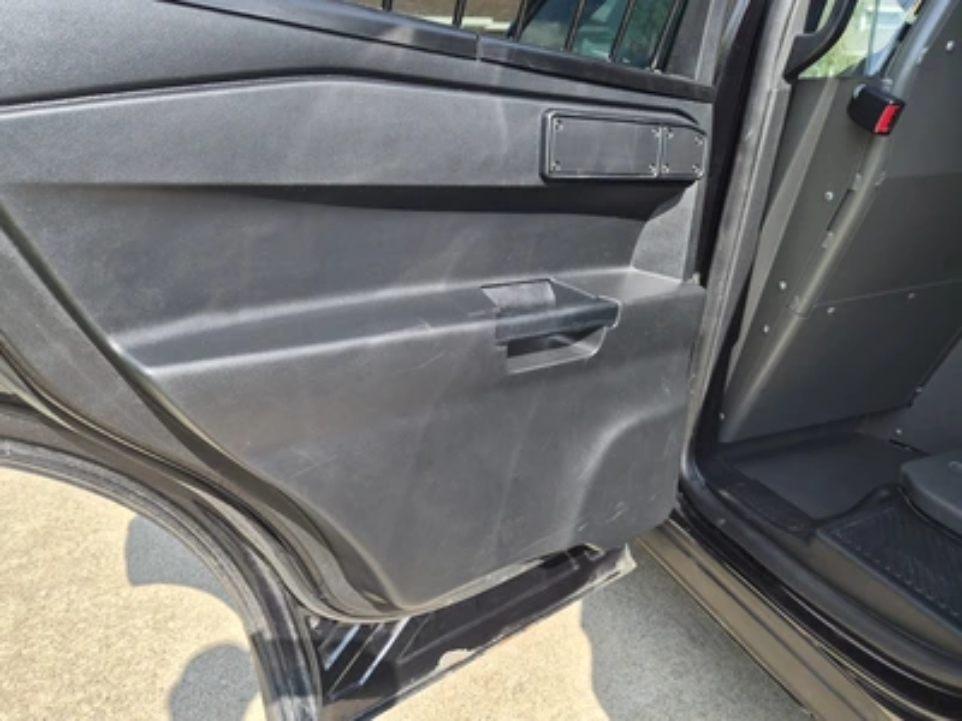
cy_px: 360
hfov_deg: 73.9
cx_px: 481
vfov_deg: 58.9
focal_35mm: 23
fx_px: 639
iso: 80
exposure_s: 1/2432
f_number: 1.8
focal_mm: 5.4
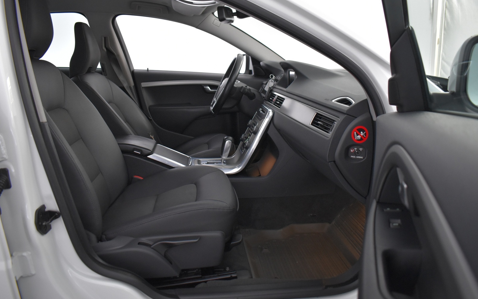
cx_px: 240
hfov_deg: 66.5
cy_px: 144
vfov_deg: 44.5
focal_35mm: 28
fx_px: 365
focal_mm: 18
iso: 1800
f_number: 3.5
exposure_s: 1/30
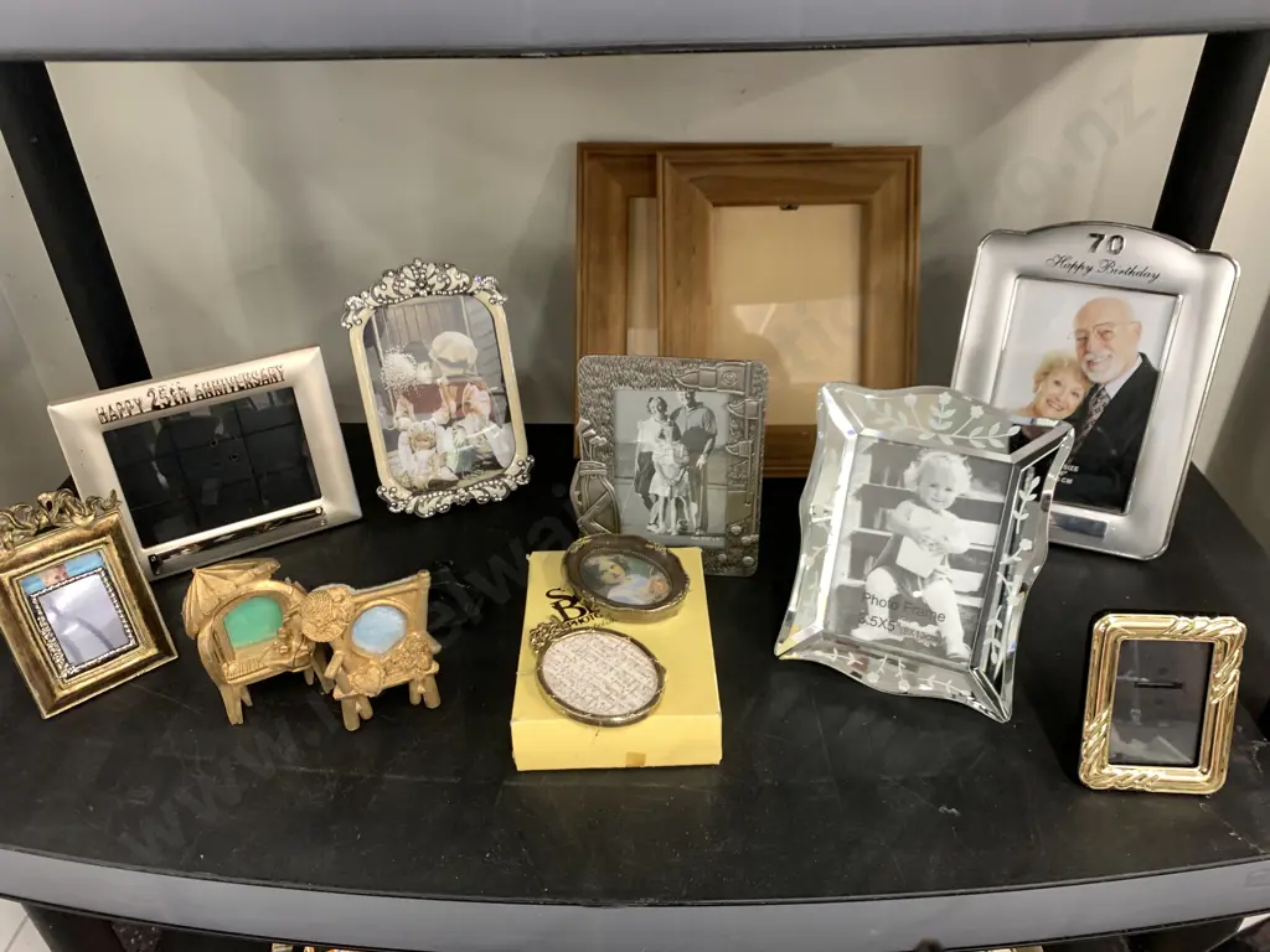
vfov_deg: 53.1
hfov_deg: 67.3
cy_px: 476
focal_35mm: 26
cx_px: 635
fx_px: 954
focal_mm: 4.25
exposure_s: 1/50
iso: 160
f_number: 1.8
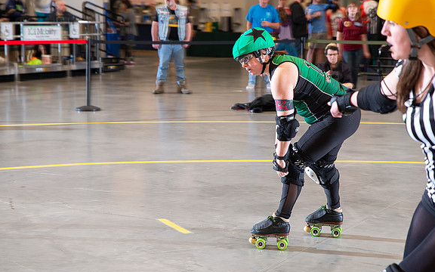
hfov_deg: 24.9
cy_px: 131
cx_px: 218
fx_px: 984
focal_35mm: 83
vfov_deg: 15.7
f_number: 5.6
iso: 640
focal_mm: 70
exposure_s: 1/160
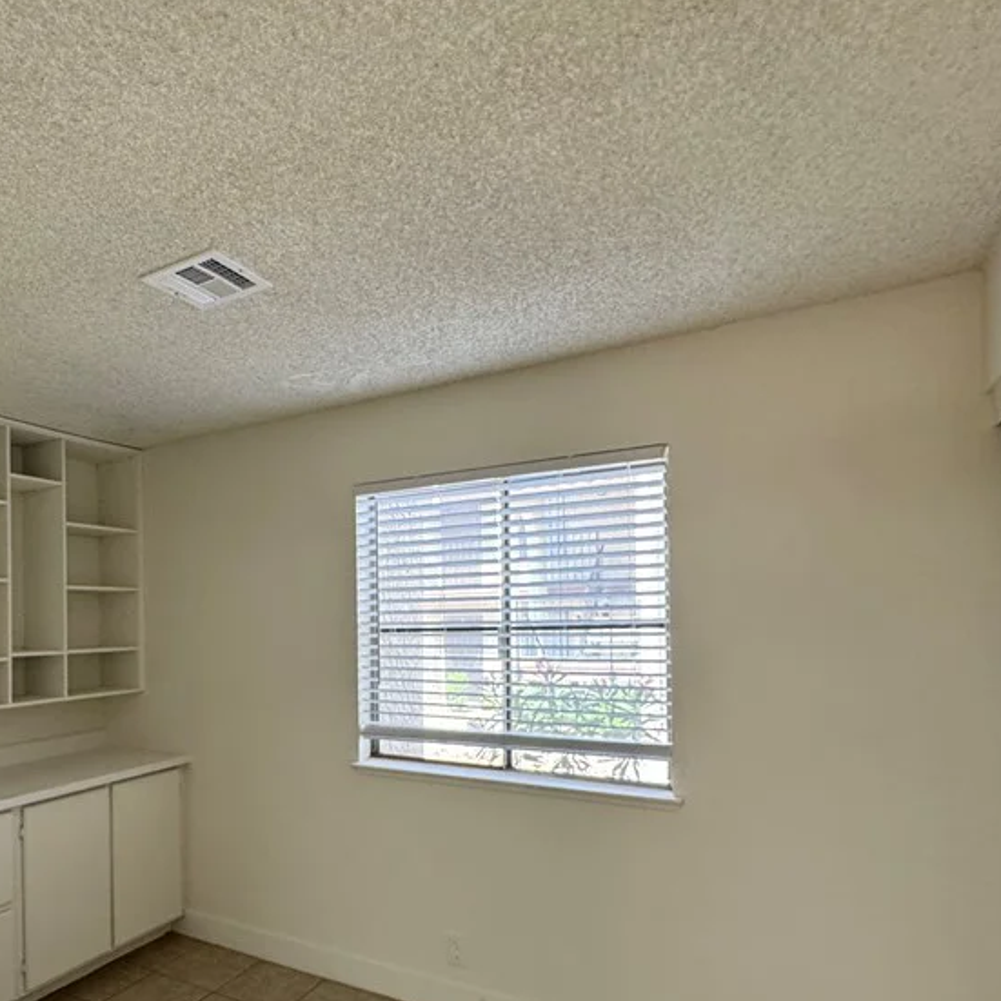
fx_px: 752
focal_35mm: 23
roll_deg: +1.4
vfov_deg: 66.4
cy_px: 616
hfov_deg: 64.0
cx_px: 273
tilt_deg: +0.5
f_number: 2.2
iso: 400
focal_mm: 2.22
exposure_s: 1/60
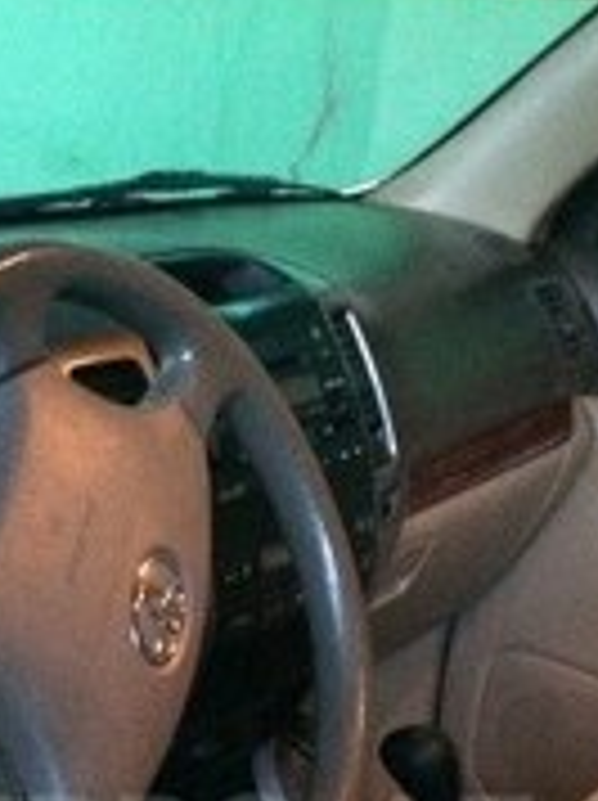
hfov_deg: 18.1
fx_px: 1870
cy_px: 846
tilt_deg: -23.3
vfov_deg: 22.9
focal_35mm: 81
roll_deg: -4.3
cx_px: 189
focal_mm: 4.15
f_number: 2.2
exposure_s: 1/17
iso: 500
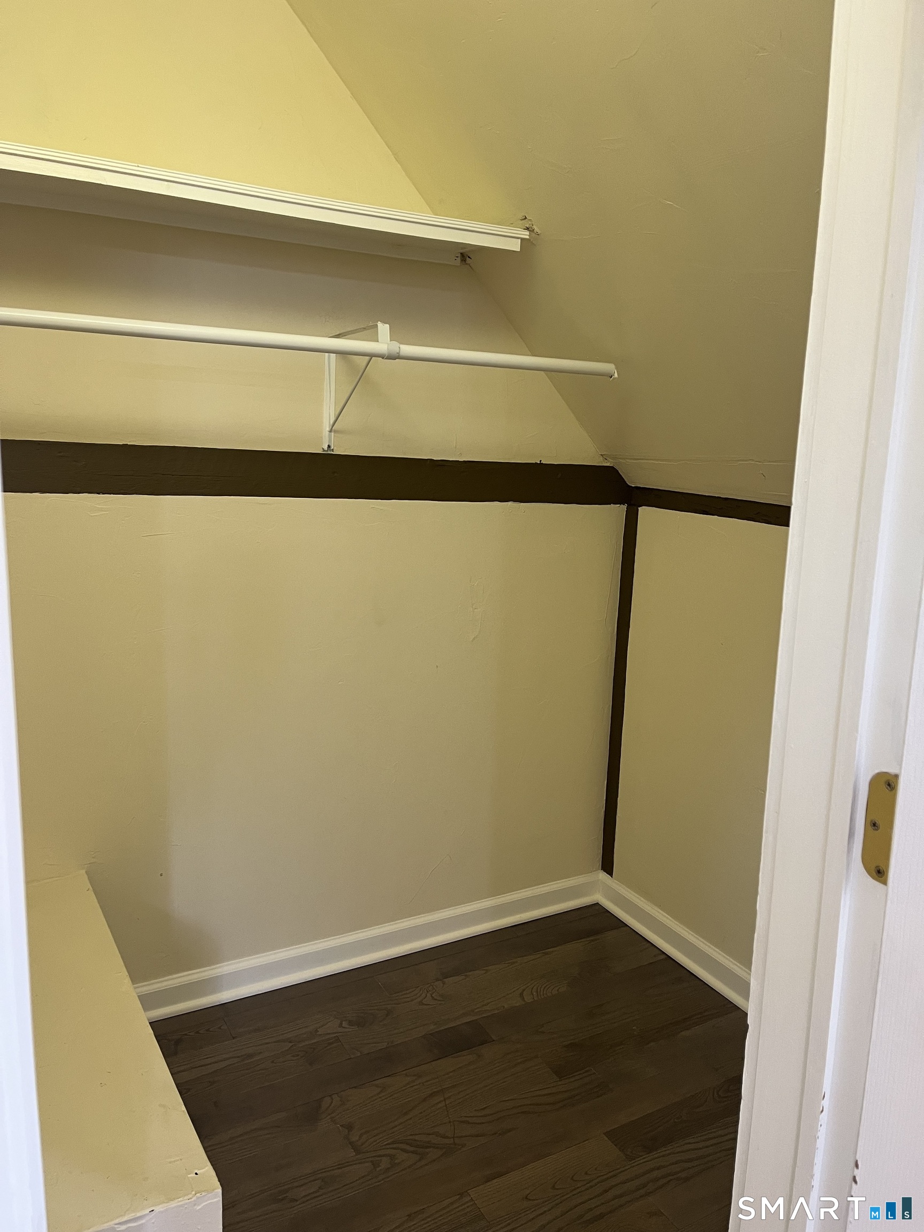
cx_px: 462
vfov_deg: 67.3
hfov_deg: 53.1
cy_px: 616
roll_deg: -1.2
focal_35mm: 26
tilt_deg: -10.4
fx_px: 925
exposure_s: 1/60
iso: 125
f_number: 1.6
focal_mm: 5.1
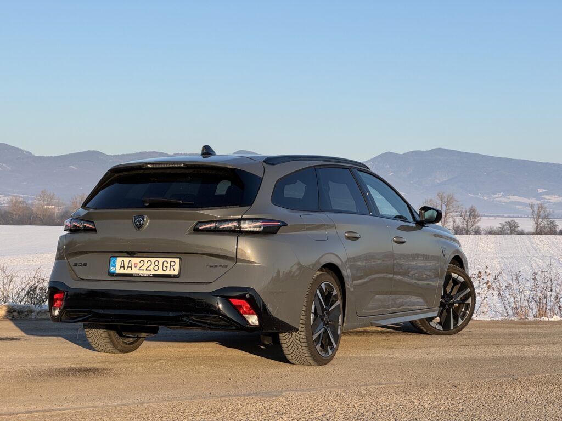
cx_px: 281
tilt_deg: +0.7
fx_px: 1250
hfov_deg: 25.3
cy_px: 210
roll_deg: -0.9
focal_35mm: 77
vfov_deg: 19.1
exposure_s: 1/641
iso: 25
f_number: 2.8
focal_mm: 9
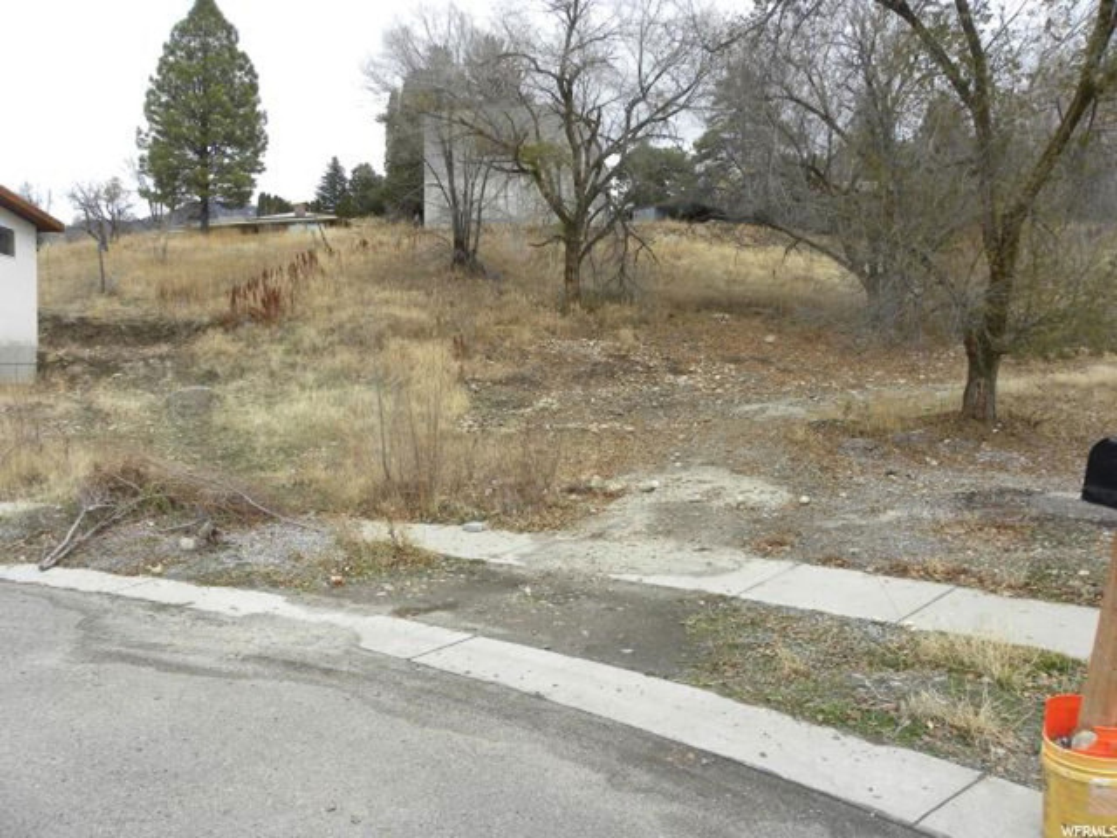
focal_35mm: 26
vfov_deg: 53.1
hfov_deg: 67.3
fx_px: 839
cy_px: 419
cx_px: 558
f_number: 4.5
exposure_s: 1/127
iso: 64
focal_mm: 4.6
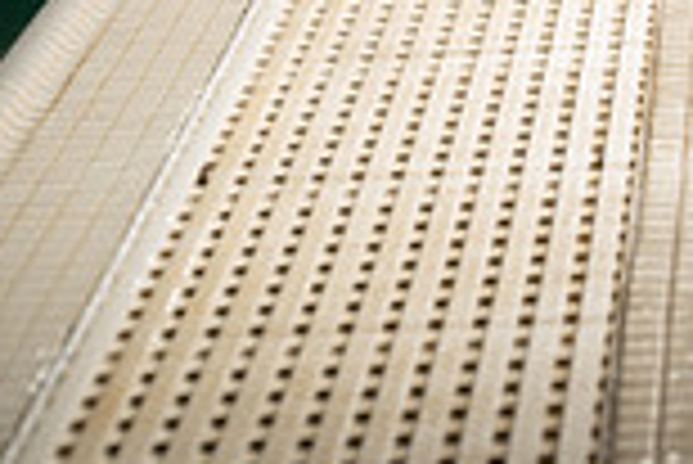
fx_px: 3931
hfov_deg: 10.1
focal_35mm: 204
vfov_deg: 6.5
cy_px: -518
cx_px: 360
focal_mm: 70
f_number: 5.6
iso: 640
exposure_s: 1/250
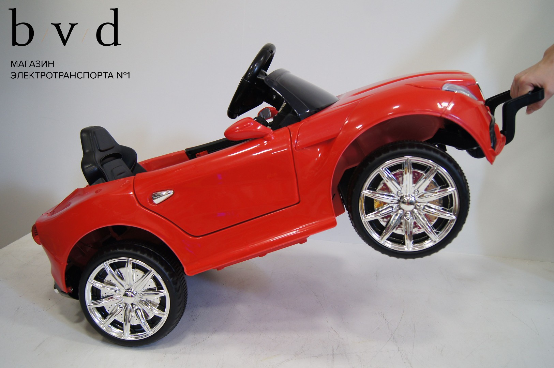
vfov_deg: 39.9
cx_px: 277
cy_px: 184
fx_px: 507
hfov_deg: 57.3
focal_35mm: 33
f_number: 4
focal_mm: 22
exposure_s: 1/40
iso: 400
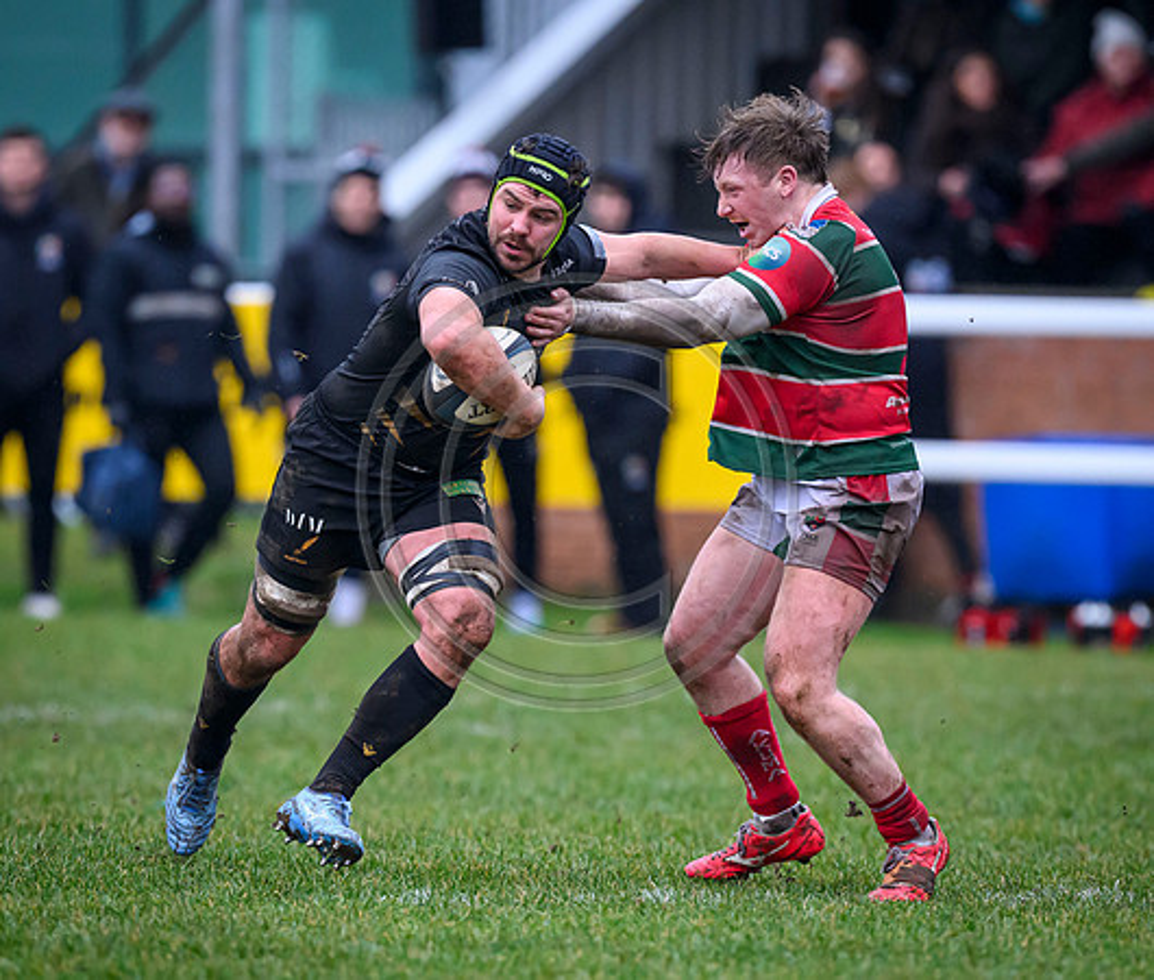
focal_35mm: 661
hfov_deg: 2.9
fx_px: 23141
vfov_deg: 2.4
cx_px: 558
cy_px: 649
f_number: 3.5
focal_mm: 400
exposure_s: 1/1600
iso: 3200
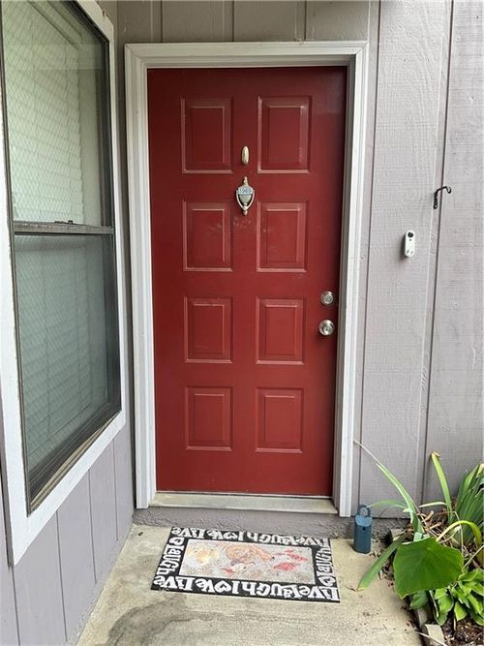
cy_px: 323
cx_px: 242
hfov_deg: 48.2
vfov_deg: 61.7
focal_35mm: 29
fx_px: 541
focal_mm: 3
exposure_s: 1/122
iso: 20
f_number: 1.8
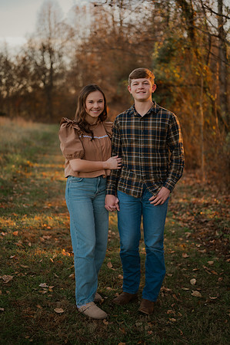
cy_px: 172
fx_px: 480
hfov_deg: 26.9
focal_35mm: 50
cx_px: 115
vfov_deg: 39.6
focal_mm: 50
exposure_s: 1/250
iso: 140
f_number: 1.8
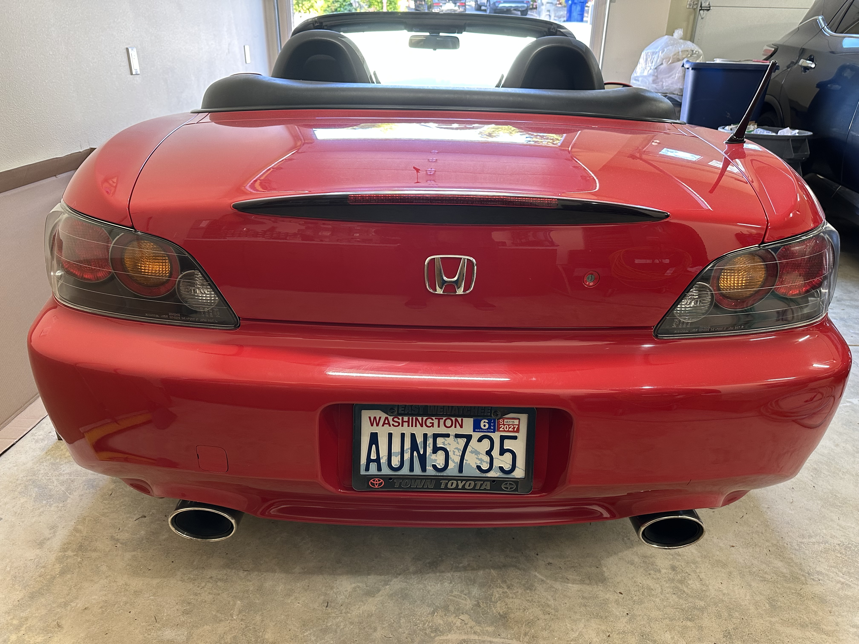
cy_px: 322
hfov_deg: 71.6
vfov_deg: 56.8
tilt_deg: -24.5
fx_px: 596
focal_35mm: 24
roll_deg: -1.5
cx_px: 430
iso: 250
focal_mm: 6.86
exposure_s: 1/60
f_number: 1.78
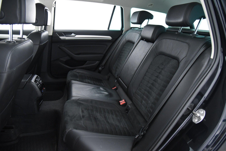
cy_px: 76
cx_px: 113
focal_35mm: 24
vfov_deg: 53.2
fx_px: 151
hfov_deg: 73.7
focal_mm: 24
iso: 4000
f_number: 4
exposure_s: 1/20
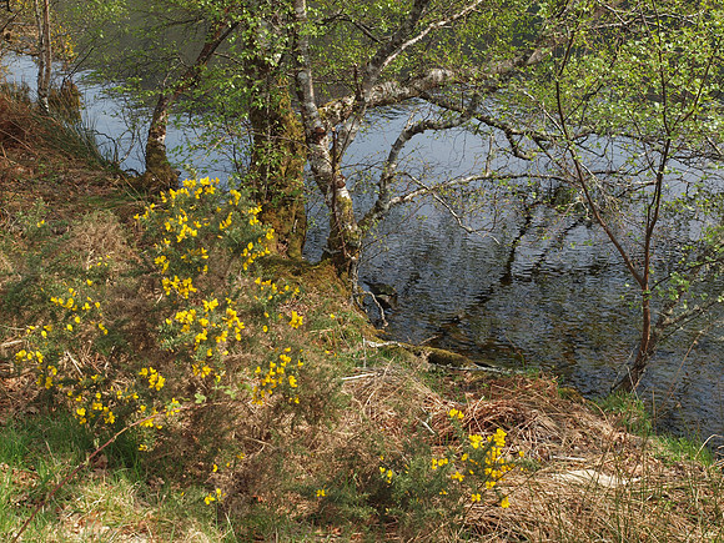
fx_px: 1129
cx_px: 362
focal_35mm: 54
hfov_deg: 35.5
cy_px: 272
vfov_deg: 27.0
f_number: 8
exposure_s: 1/250
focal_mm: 27
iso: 200
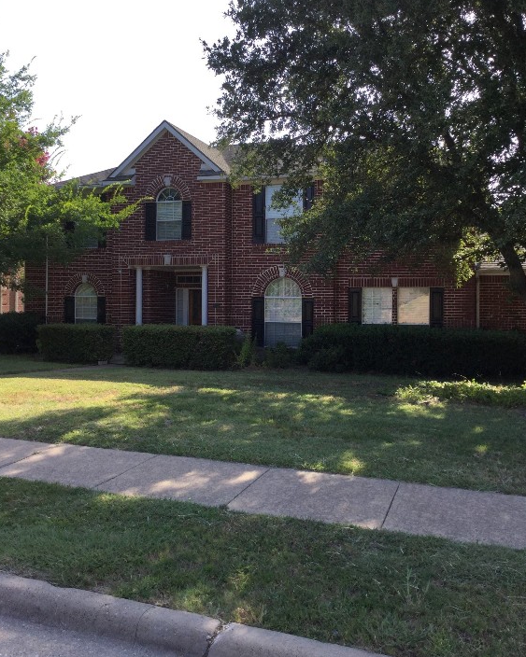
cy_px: 308
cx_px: 263
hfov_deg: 44.5
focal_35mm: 33
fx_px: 642
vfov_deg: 54.2
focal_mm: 3.3
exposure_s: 1/500
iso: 25
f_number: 2.4
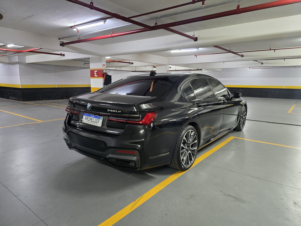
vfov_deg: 58.9
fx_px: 200
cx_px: 150
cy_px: 113
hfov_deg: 73.9
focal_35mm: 23
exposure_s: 1/40
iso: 1250
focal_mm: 6.3
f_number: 1.7
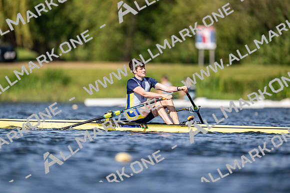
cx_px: 145
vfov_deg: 2.3
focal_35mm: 600
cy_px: 96
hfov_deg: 3.4
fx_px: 4834
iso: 220
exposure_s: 1/2500
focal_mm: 600
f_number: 4
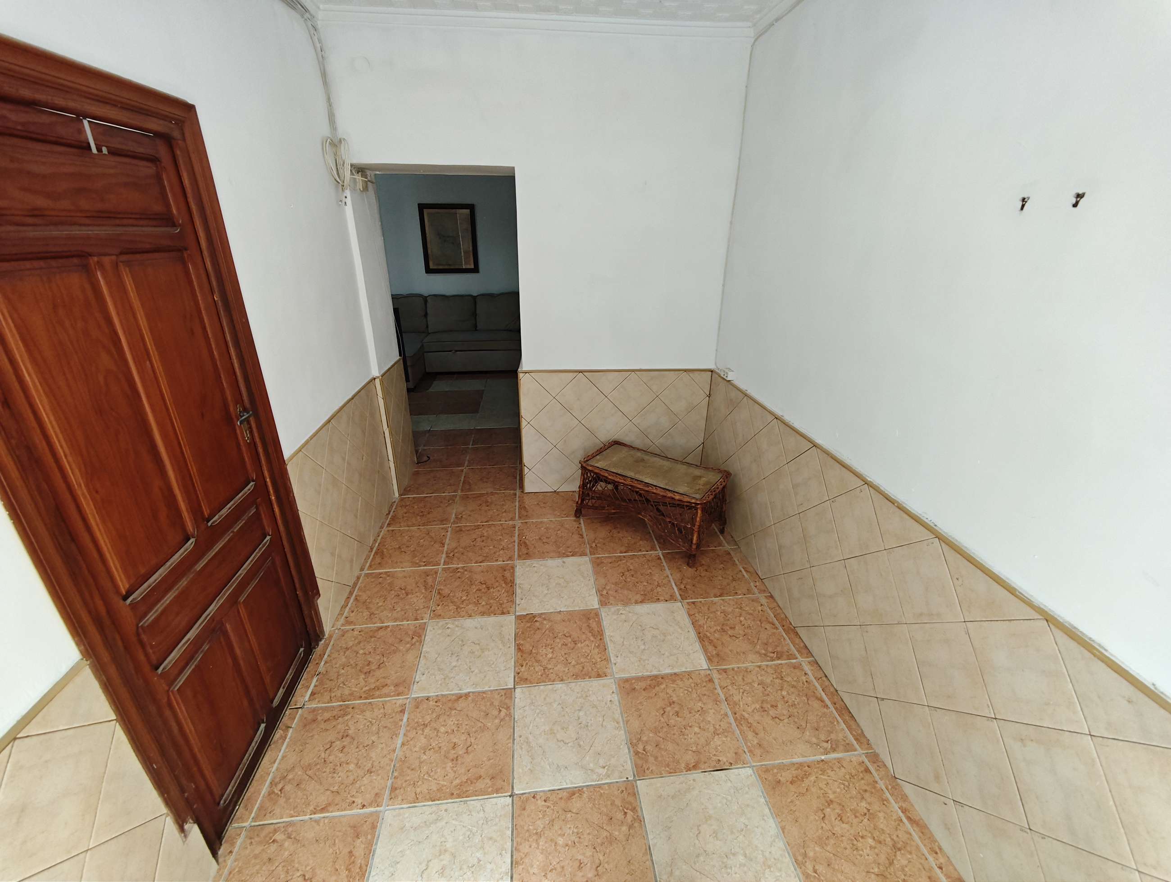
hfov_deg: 102.0
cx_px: 586
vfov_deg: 85.8
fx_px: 474
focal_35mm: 14
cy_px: 441
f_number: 2.2
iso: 1000
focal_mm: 2.16
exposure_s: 1/34.5
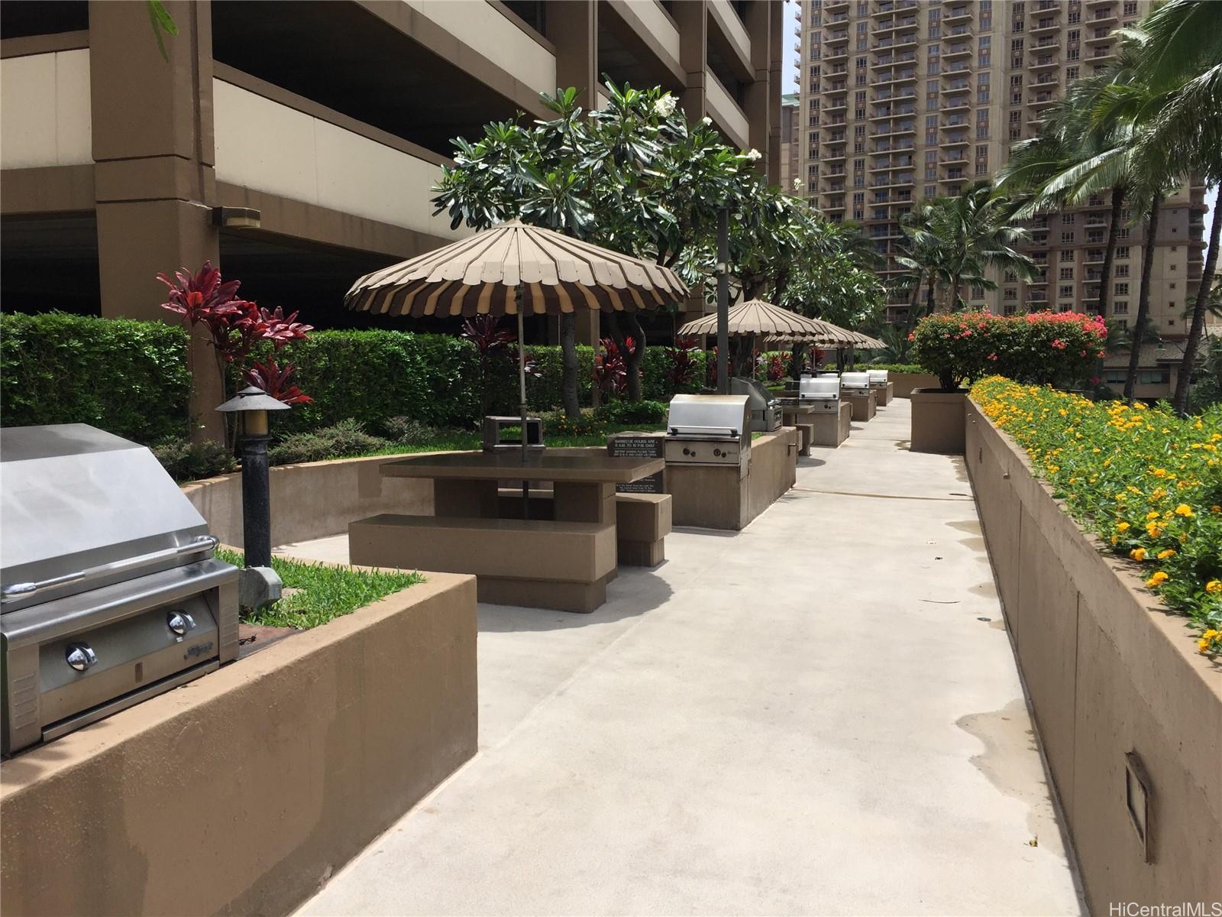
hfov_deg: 61.7
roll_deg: -2.5
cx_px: 611
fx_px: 1024
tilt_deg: -3.6
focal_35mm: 29
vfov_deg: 48.2
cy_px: 458
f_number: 2.2
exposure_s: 1/2825
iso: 32
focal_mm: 4.15
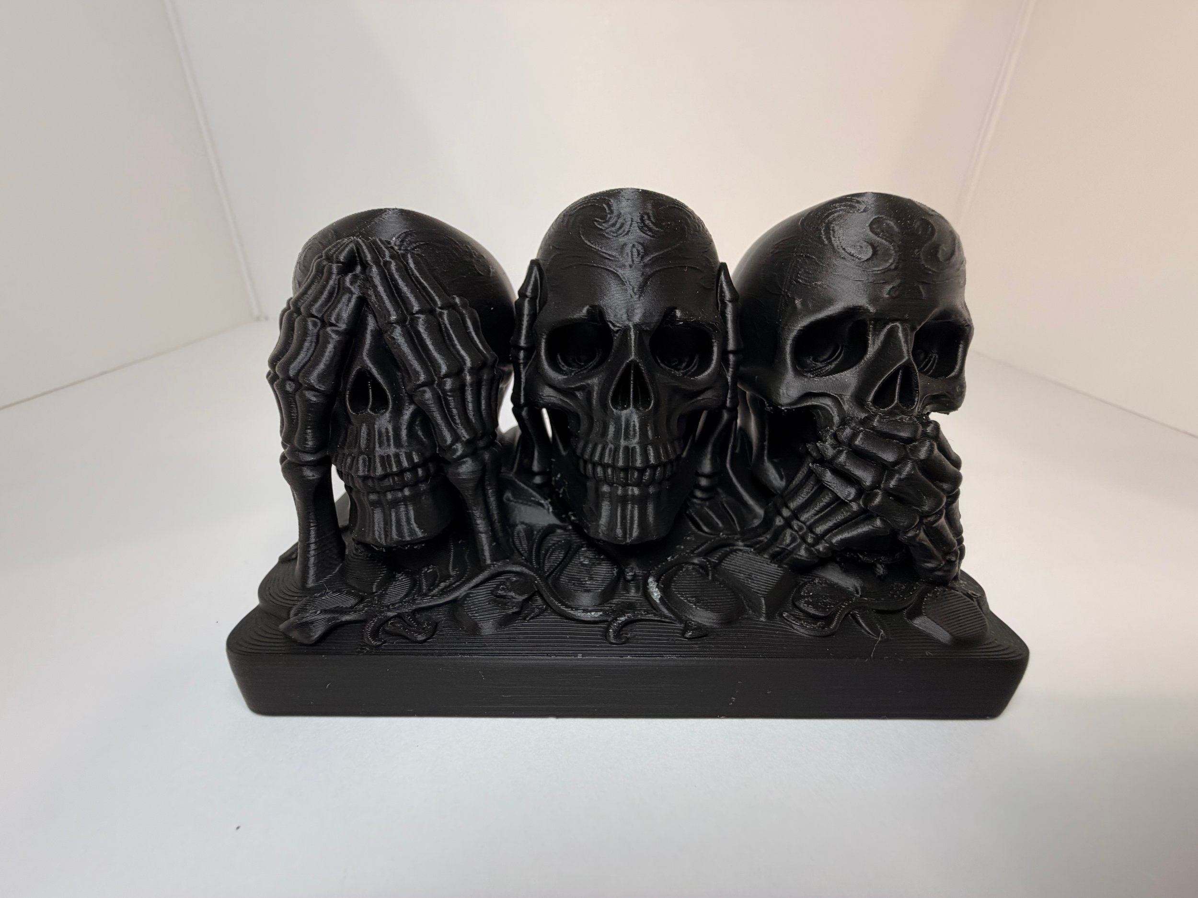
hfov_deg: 102.1
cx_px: 599
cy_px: 449
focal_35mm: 14
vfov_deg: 85.7
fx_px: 485
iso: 100
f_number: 2.2
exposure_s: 1/120
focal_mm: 2.22
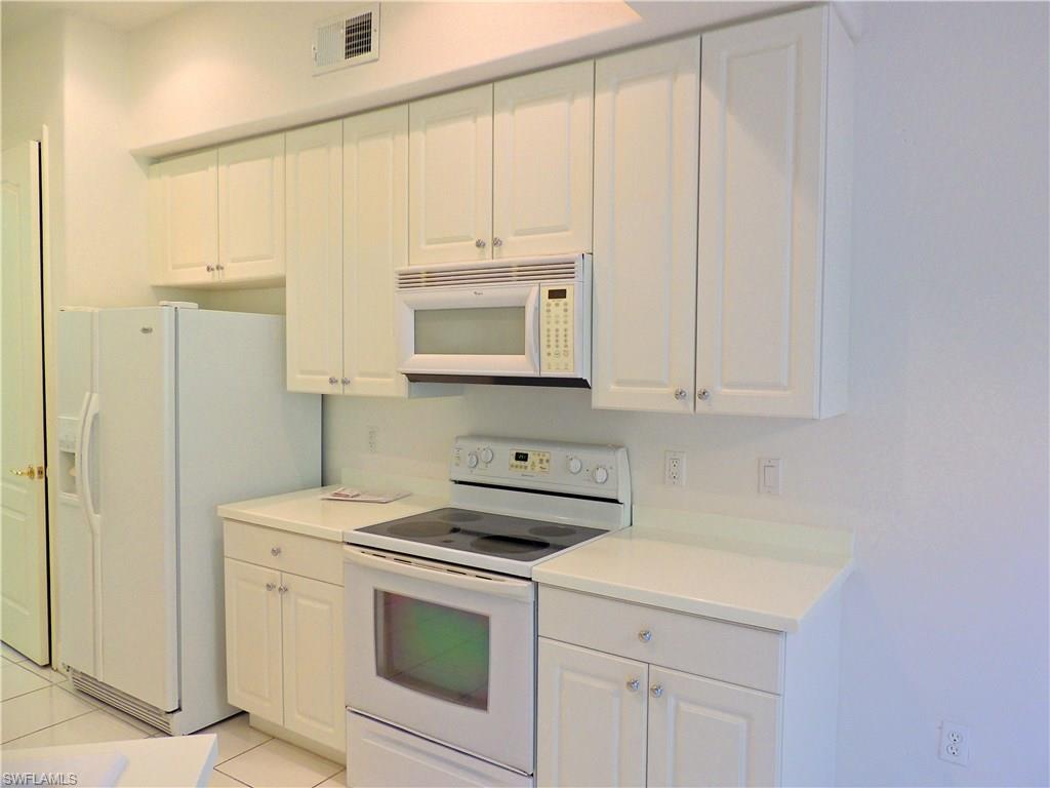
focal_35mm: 24
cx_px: 525
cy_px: 394
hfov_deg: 71.6
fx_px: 728
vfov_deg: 56.8
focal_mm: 4.3
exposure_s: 1/30
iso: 160
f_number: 3
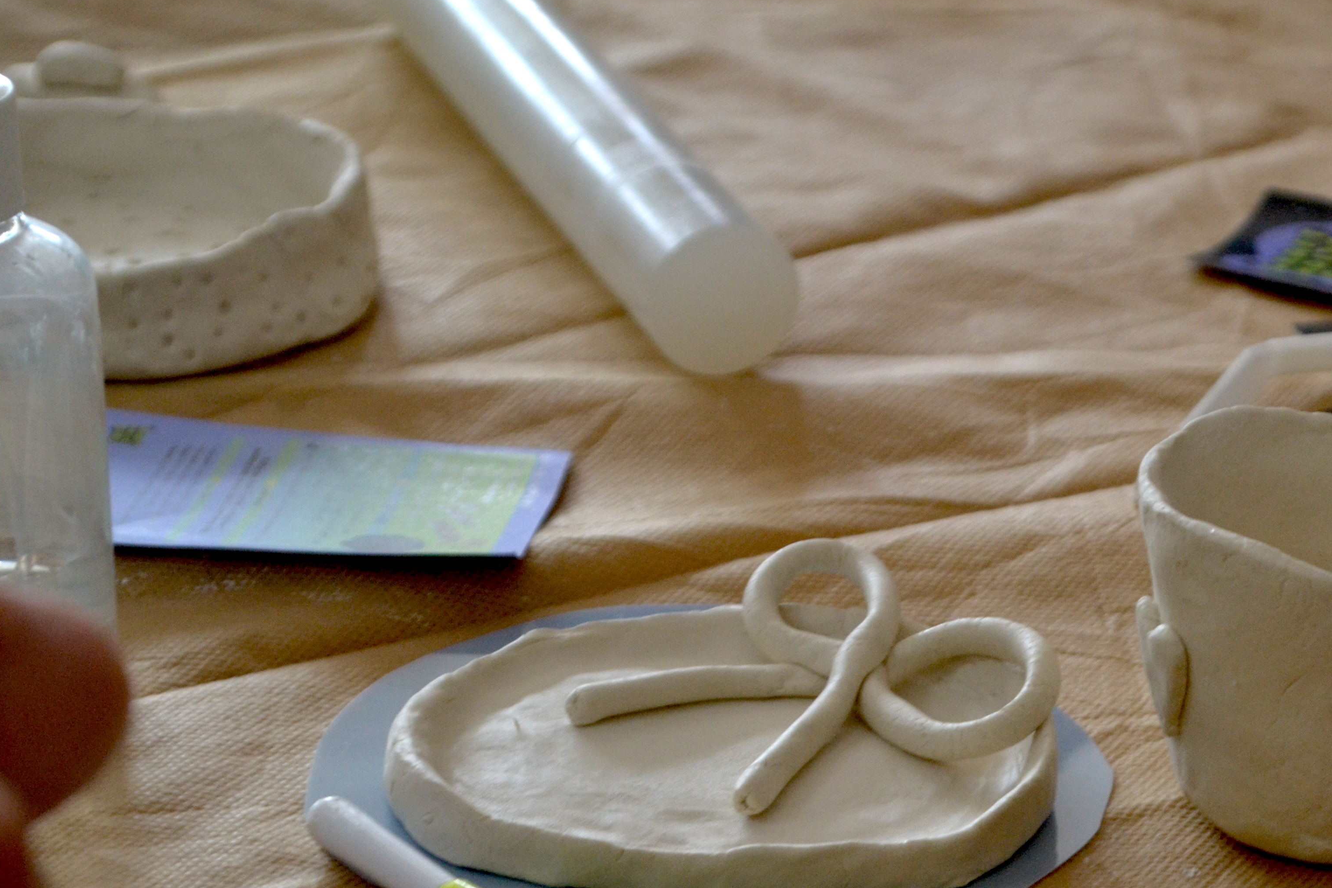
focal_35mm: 125
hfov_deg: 16.3
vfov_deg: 11.0
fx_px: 4615
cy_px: 609
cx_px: 1005
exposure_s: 1/125
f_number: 7.1
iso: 800
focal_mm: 55
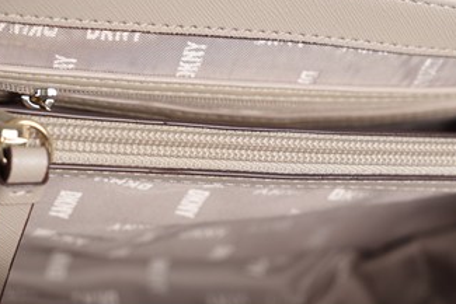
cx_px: 240
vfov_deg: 12.8
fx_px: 1356
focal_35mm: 107
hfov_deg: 19.1
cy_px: 147
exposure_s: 1/125
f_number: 5
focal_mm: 58
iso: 100
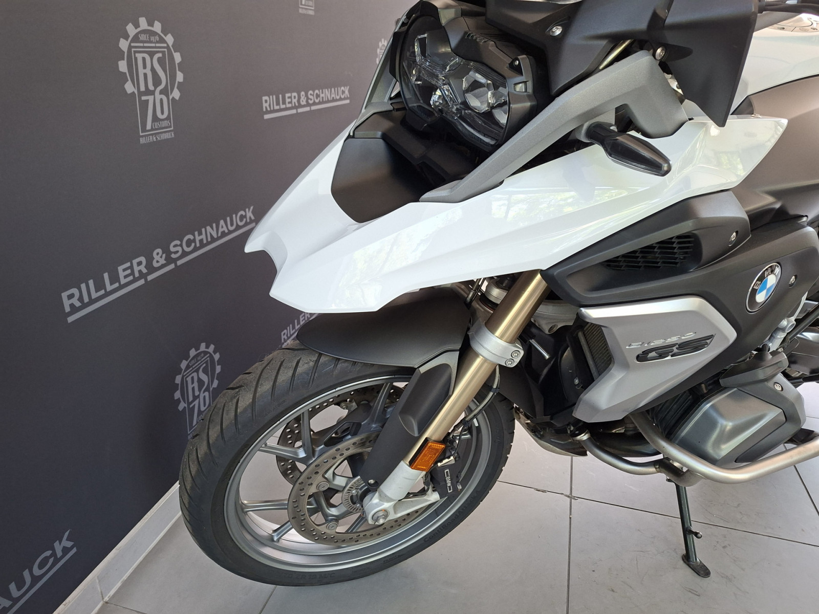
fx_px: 544
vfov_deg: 58.9
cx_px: 410
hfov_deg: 73.9
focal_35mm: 23
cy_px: 307
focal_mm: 5.54
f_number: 1.8
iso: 200
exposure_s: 1/120
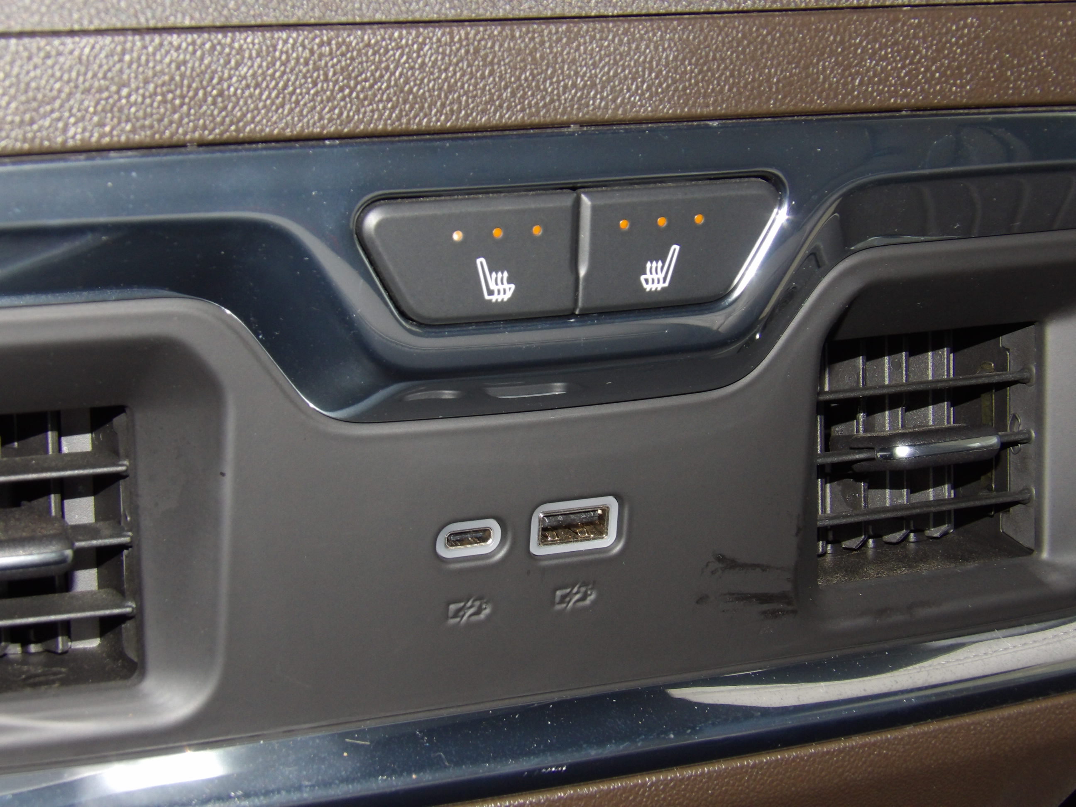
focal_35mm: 85
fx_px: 2642
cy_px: 404
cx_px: 538
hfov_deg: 23.0
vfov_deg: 17.4
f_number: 4.1
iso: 200
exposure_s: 1/100
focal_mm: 15.3
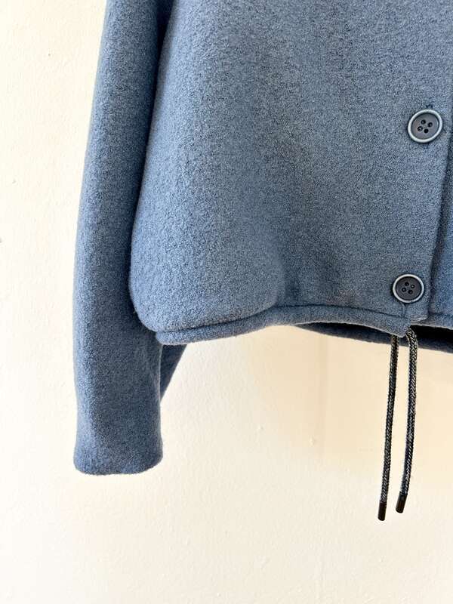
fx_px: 454
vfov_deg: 67.3
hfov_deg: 53.1
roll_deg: -0.6
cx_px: 226
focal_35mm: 26
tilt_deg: -9.2
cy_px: 302
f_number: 1.5
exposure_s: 1/121
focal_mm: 5.7
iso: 125
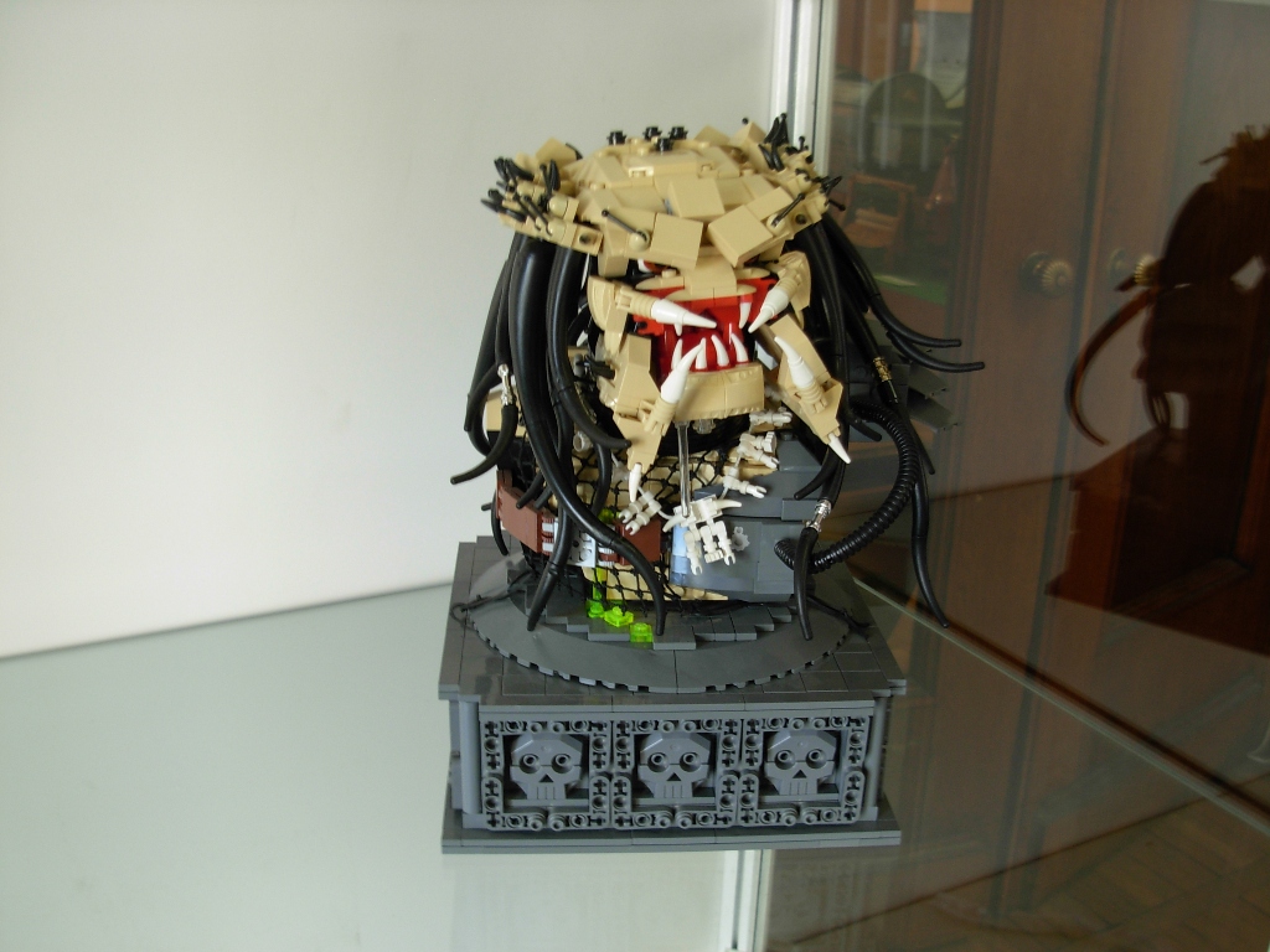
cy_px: 476
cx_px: 635
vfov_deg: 37.7
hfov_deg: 49.0
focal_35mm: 38
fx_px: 1394
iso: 79
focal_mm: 6.3
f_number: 2.9
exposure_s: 1/11.3
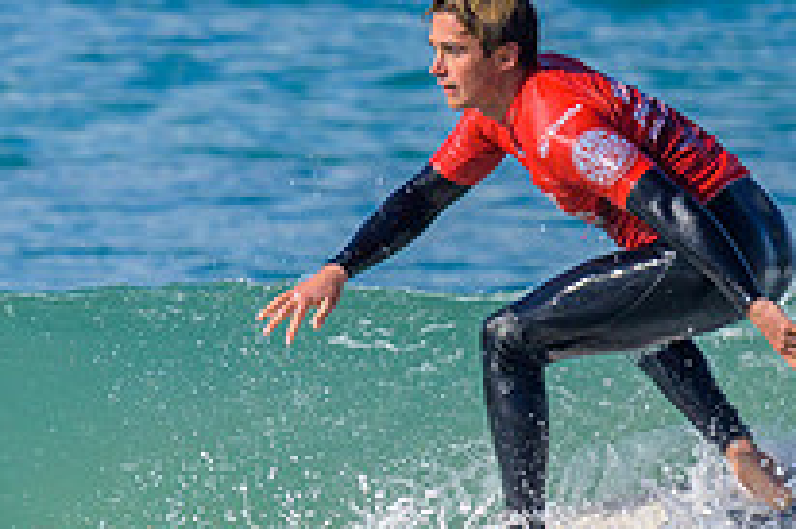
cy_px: 395
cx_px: 248
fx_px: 68444
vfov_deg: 0.4
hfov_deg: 0.7
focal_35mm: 3098
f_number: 6.3
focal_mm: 800
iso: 250
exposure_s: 1/2000
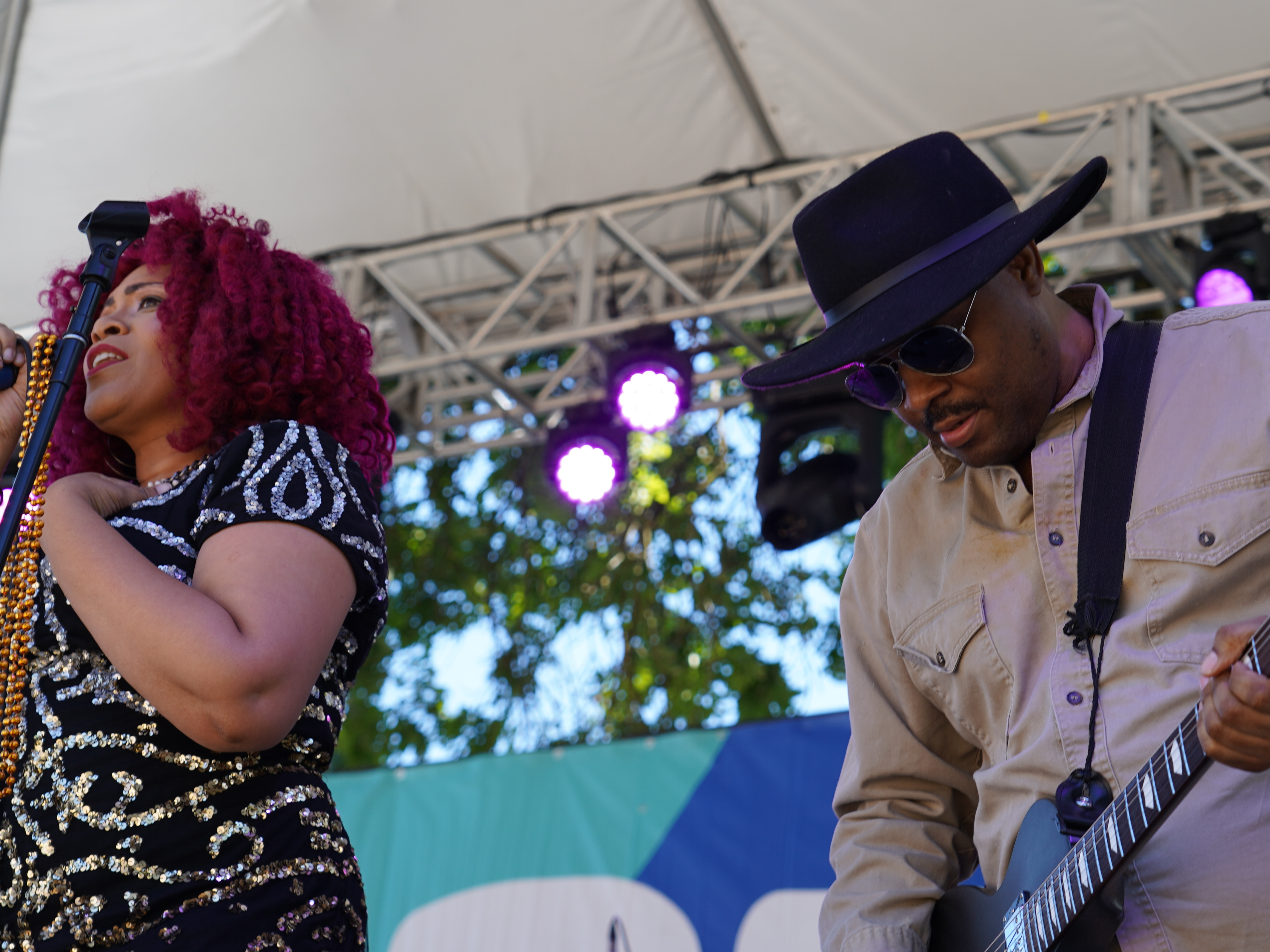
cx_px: 726
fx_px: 2935
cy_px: 454
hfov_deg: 24.4
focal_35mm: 80
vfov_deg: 18.4
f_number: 5
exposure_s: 1/160
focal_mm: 59
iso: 160
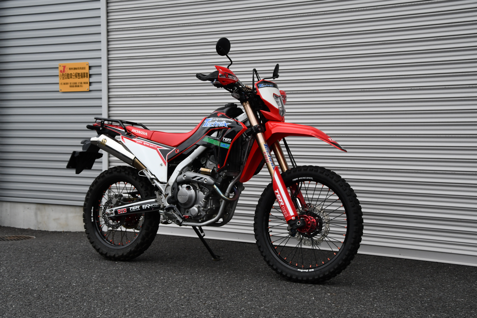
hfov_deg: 31.9
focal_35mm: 63
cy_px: 159
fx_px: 835
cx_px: 238
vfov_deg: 21.6
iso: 800
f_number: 5
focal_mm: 42
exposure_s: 1/3200
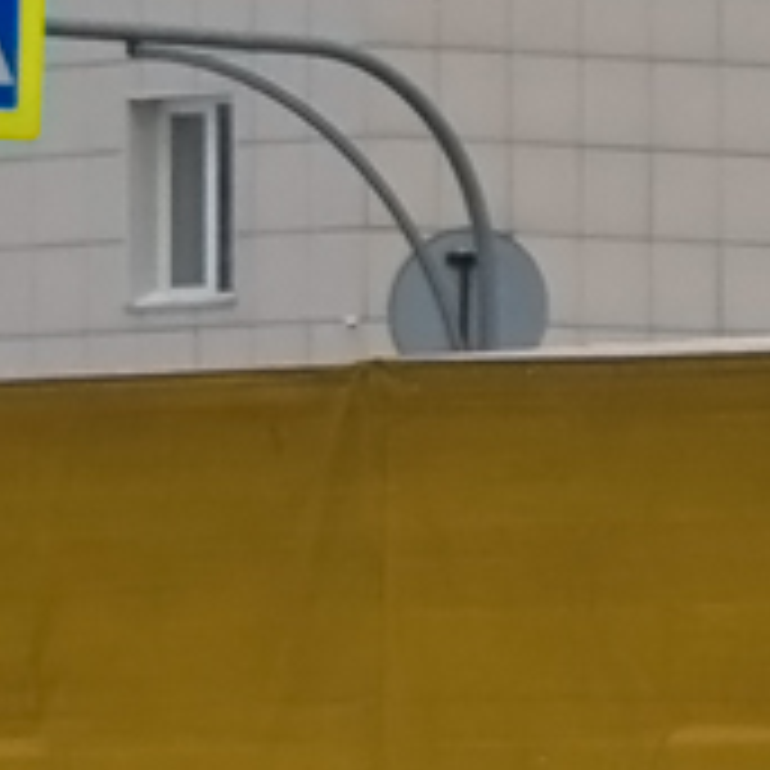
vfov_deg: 4.2
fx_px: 10369
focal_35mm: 412
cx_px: 1617
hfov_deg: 4.2
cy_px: 689
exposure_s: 1/800
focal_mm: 46
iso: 400
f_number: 5.3
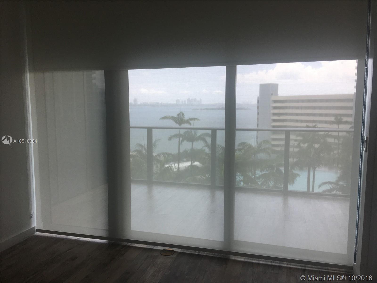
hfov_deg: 61.7
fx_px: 316
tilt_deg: -7.2
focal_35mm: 29
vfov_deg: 48.2
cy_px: 142
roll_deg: +0.4
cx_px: 188
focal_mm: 4.15
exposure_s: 1/120
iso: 32
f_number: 2.2
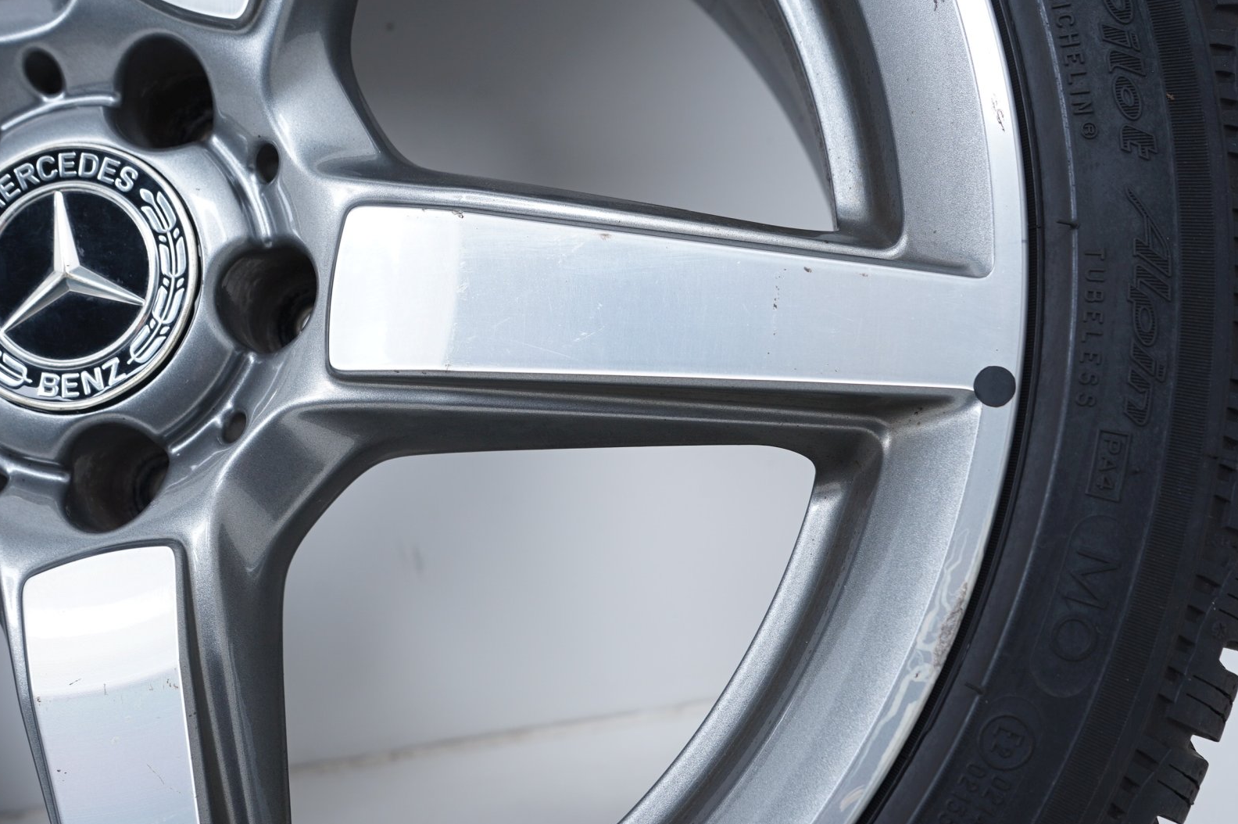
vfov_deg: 33.3
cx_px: 503
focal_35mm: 40
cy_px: 459
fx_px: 1375
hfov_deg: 48.2
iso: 250
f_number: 7.1
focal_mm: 33
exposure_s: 1/100
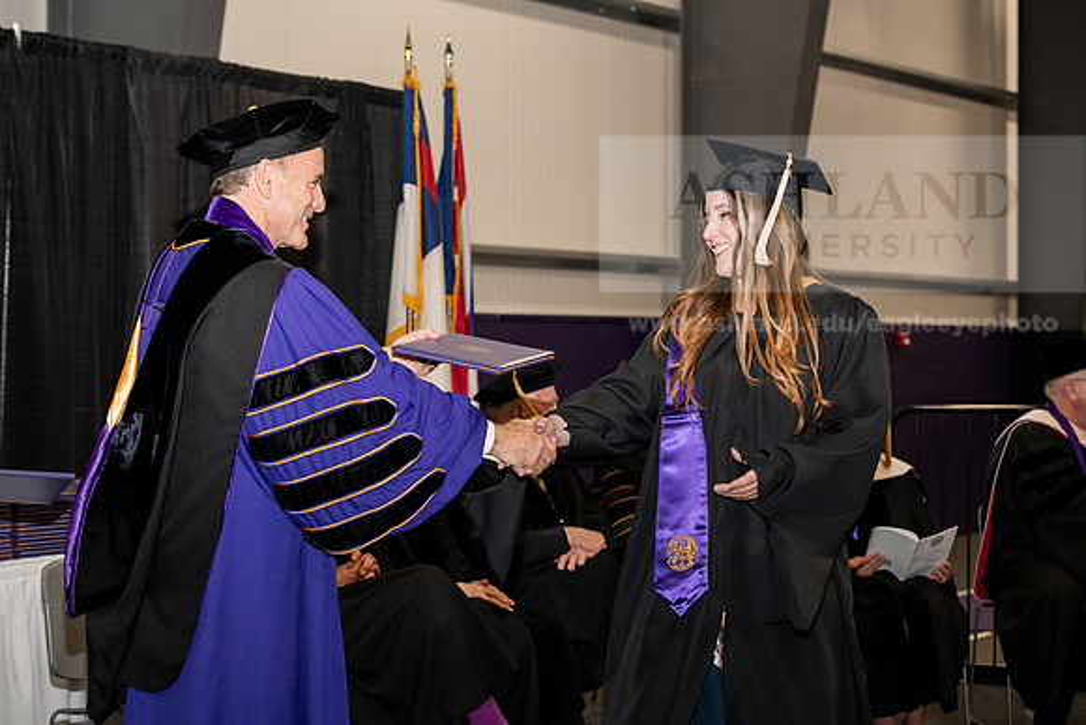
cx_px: 543
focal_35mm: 80
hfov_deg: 25.4
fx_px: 2414
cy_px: 362
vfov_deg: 17.1
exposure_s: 1/200
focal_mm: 80
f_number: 5.6
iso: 2000
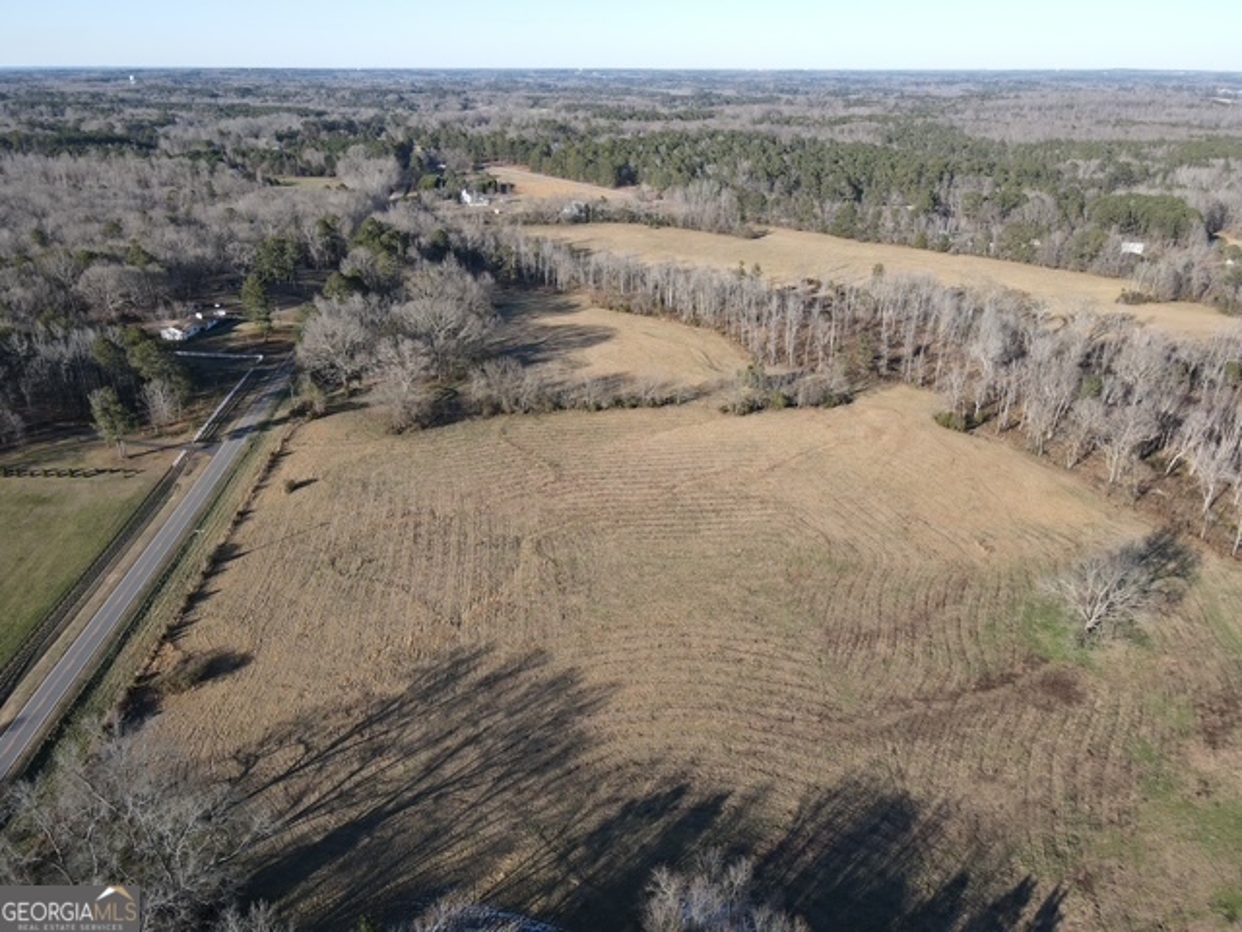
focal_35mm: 24
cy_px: 466
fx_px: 861
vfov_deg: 56.8
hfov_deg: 71.6
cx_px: 621
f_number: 2.8
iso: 110
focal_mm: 4.5
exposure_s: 1/320
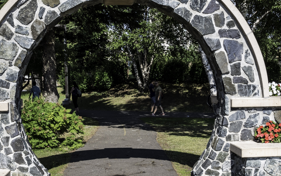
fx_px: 429
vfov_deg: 23.1
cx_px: 113
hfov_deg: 36.2
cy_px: 94
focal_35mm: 56
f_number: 11
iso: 400
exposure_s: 1/400
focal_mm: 24
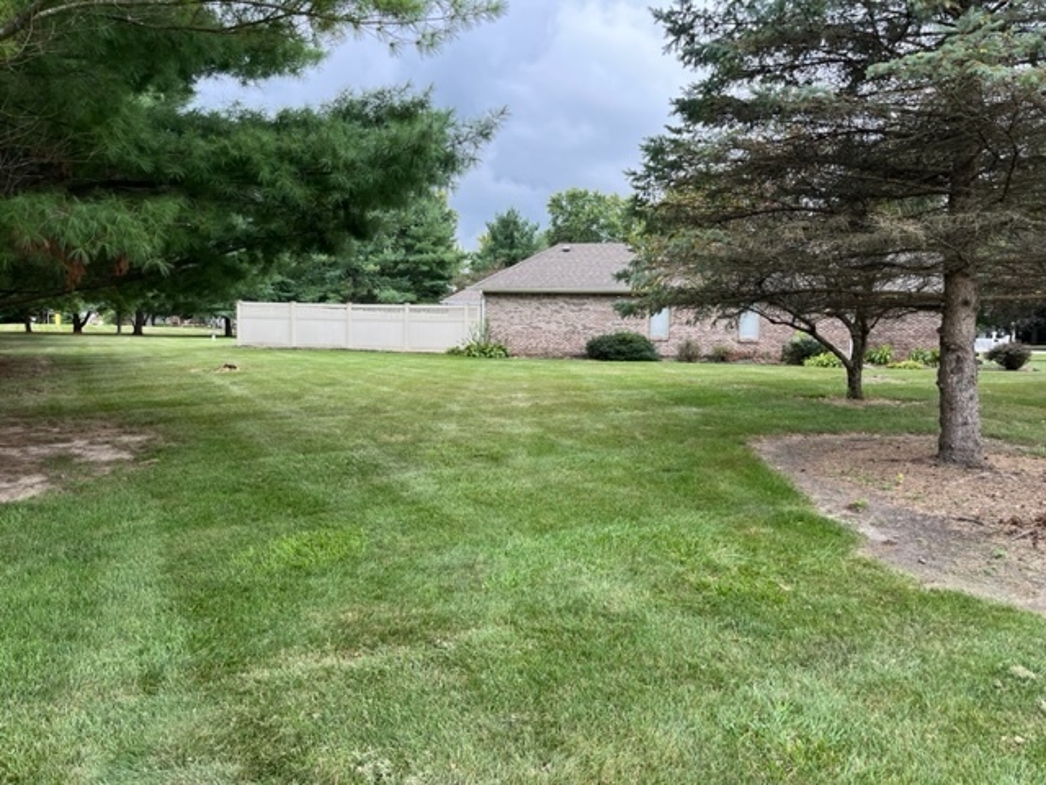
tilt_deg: -5.7
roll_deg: -1.4
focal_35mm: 26
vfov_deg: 53.1
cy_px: 392
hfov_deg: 67.3
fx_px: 786
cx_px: 523
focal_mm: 5.1
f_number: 1.6
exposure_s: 1/495
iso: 50
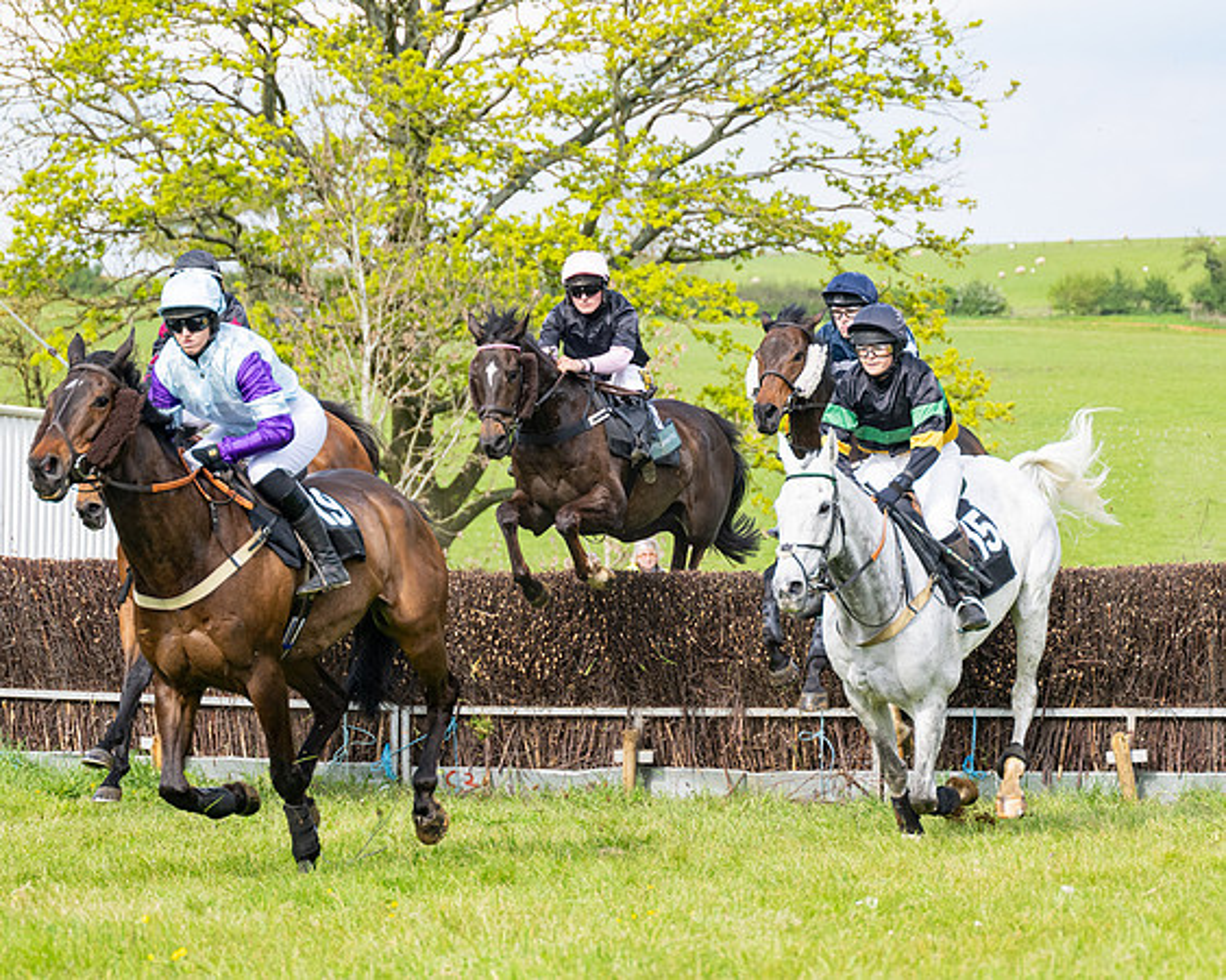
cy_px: 490
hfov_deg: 11.6
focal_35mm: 166
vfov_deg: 9.3
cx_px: 732
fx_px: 6008
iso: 400
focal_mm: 98
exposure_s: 1/2000
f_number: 4
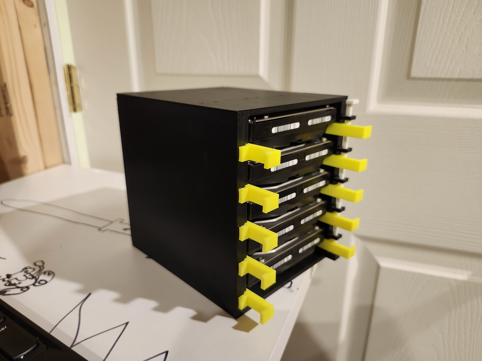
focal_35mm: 23
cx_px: 241
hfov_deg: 73.9
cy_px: 180
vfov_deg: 58.9
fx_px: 320
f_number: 1.8
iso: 640
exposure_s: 1/30
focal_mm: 5.54
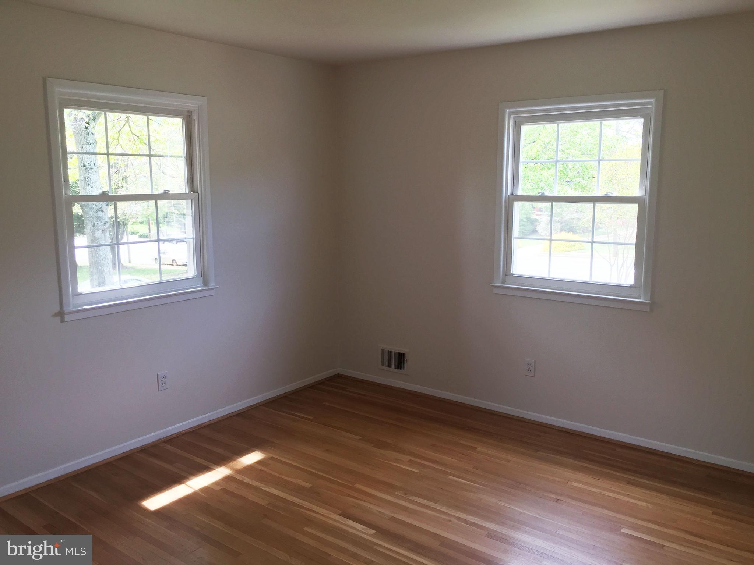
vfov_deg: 48.2
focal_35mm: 29
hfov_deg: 61.7
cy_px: 282
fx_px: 632
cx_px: 377
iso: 32
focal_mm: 4.15
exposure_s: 1/60
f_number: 2.2
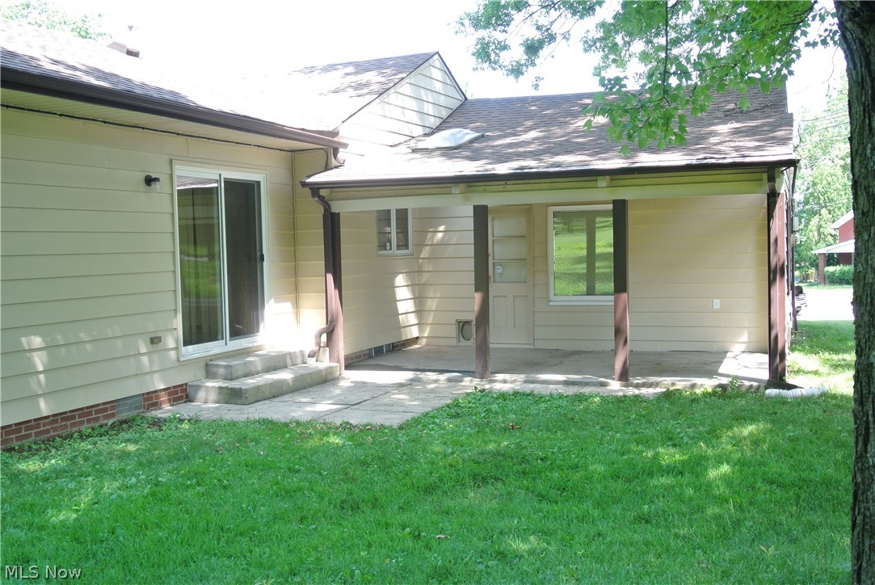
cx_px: 438
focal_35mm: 39
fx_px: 949
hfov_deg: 49.5
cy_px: 292
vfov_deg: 34.3
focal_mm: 14.5
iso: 140
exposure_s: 1/60
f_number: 4
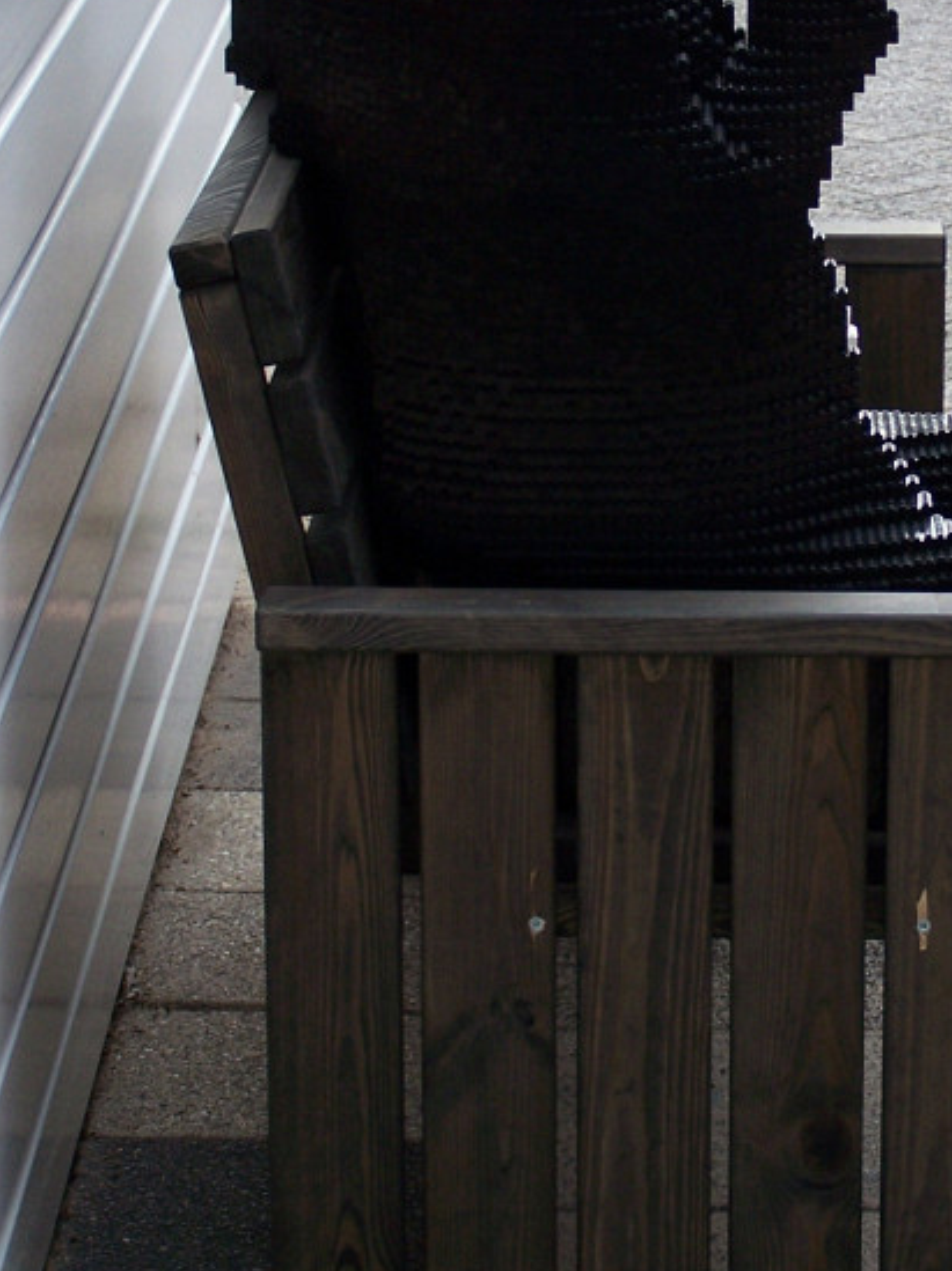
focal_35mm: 140
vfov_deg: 14.1
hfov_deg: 10.5
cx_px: 827
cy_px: 447
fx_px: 5140
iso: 80
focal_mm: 12.4
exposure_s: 1/350
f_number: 3.2
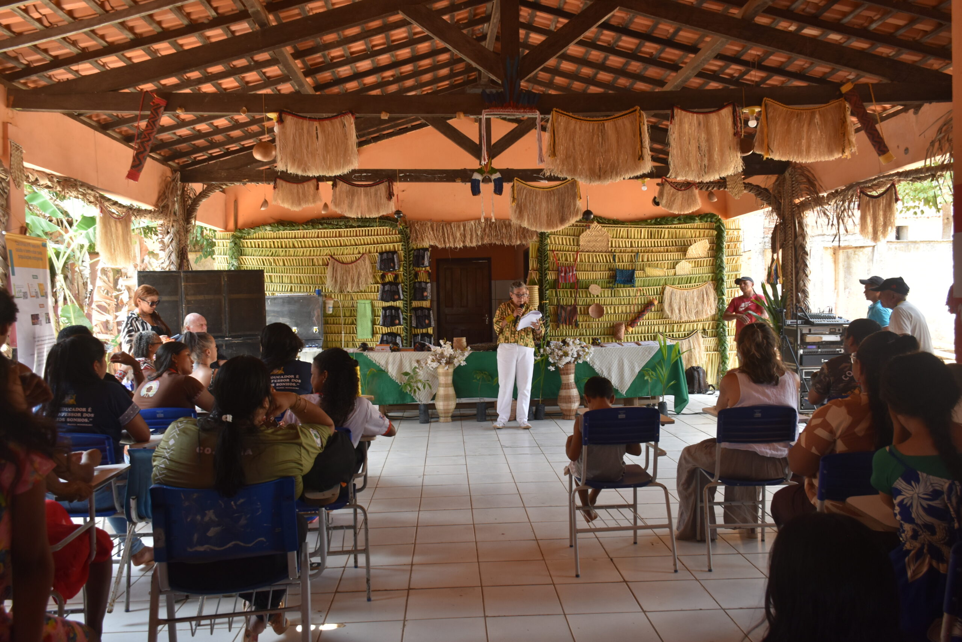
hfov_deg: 67.4
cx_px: 481
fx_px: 721
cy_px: 321
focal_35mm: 27
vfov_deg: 47.9
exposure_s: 1/125
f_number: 5.6
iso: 400
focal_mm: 18
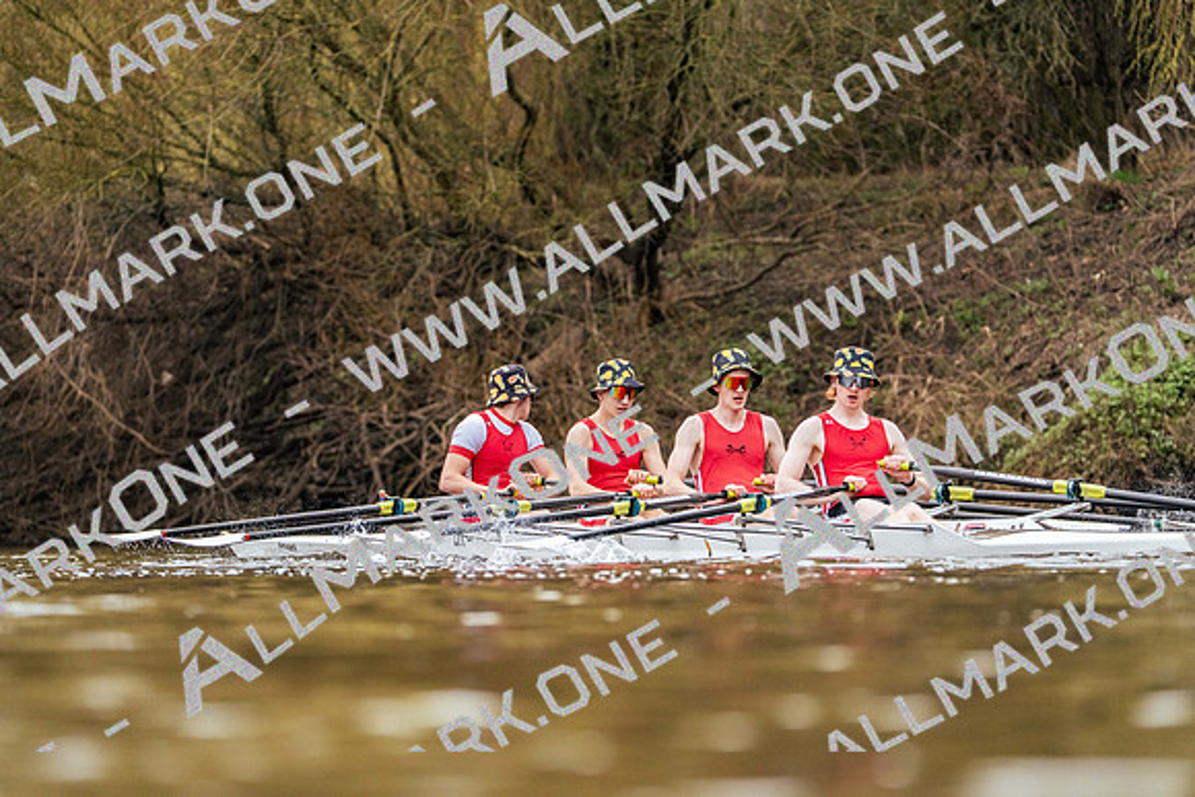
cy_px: 398
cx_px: 598
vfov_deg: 3.4
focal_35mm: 400
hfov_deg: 5.2
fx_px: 13280
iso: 2500
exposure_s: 1/2000
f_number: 6.3
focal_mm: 400
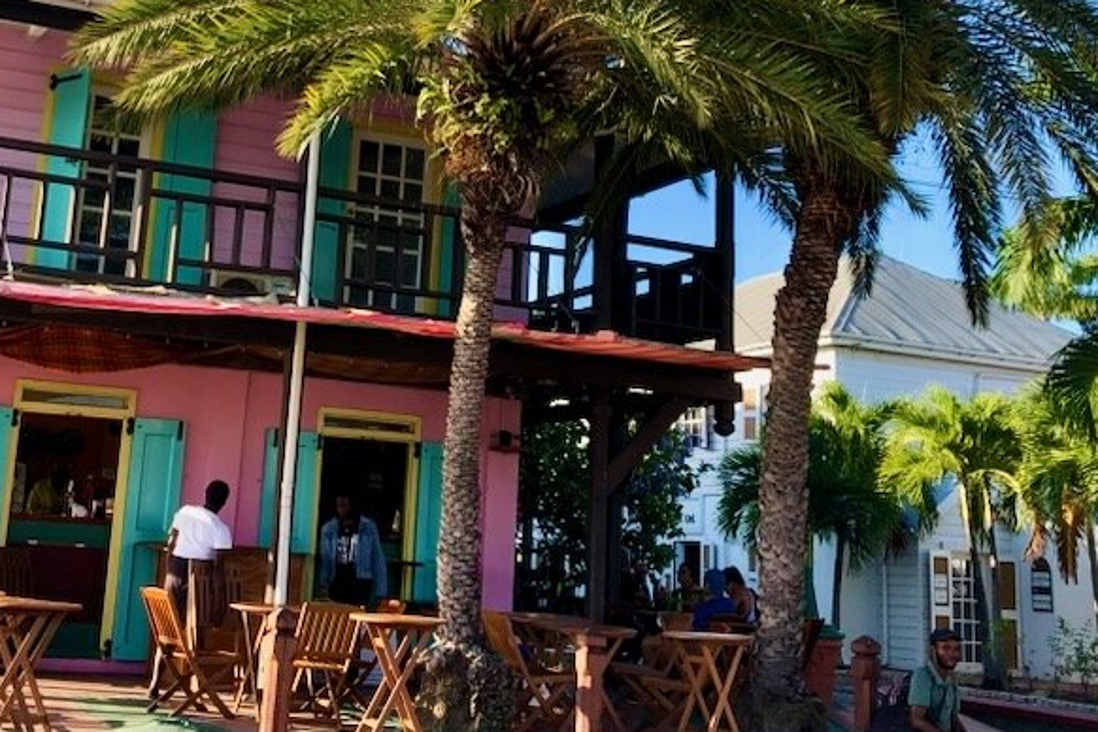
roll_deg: -3.1
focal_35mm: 50
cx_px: 413
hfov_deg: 39.3
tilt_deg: +16.6
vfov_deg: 26.7
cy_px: 206
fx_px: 1525
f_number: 1.8
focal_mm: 4
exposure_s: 1/727
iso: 20
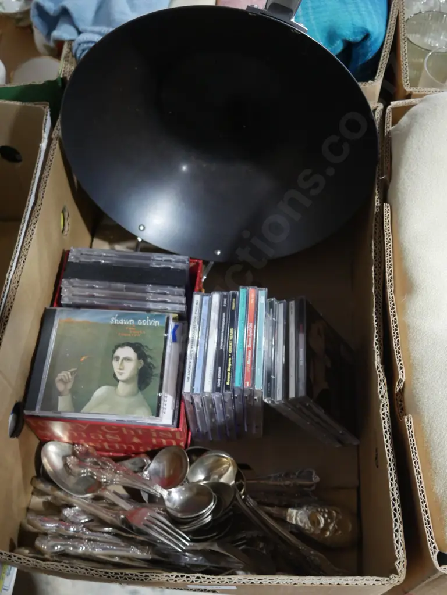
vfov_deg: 51.4
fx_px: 620
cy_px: 298
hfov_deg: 39.7
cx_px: 224
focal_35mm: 36
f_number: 4
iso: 1600
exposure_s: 1/60
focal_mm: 18
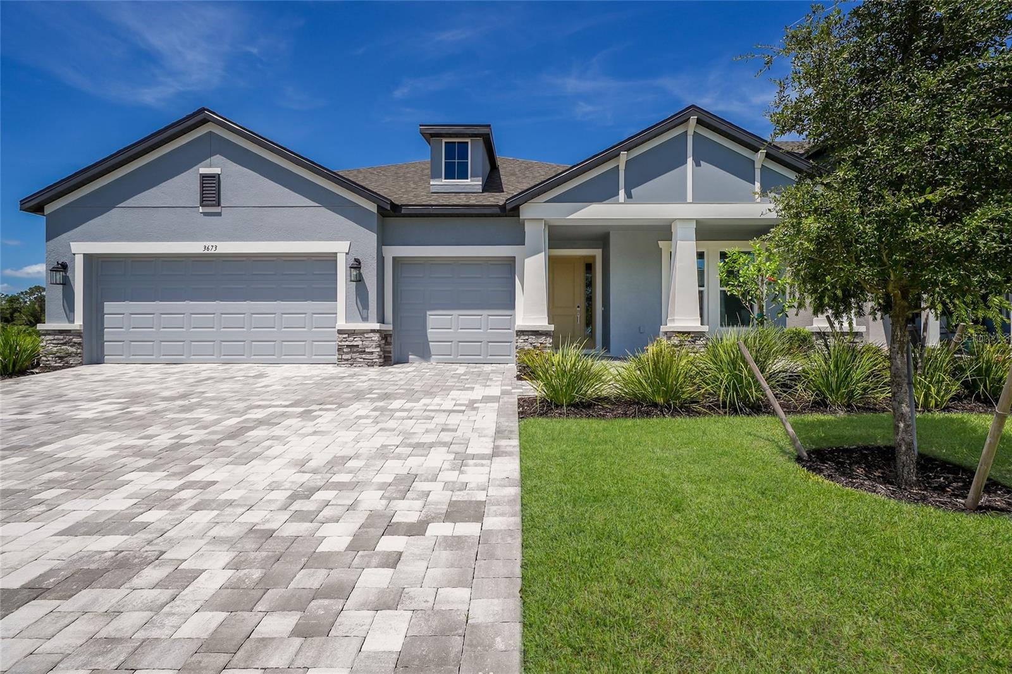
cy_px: 337
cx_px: 506
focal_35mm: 16
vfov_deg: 73.7
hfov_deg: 96.7
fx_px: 450
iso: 100
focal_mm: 16
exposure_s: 1/500
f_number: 8
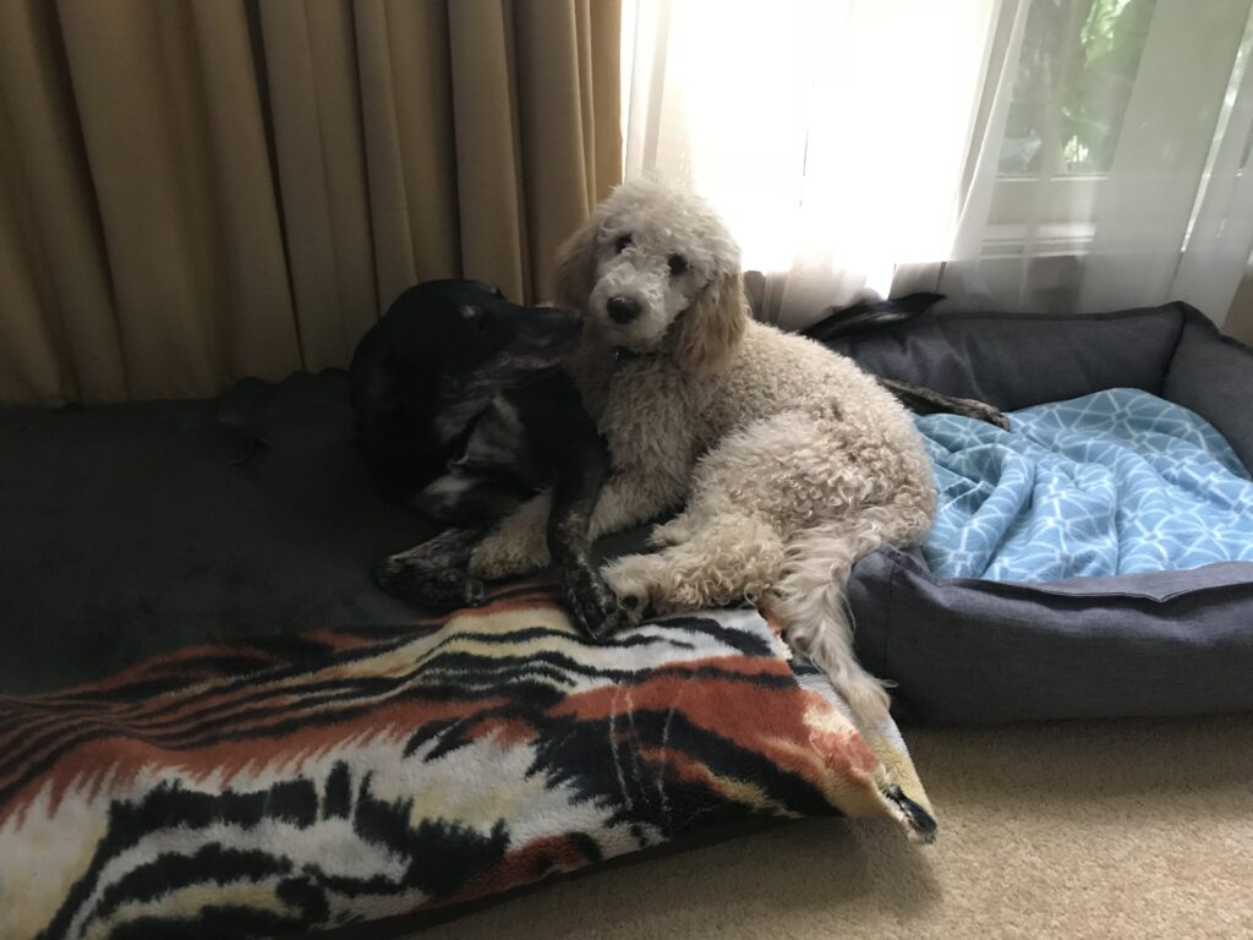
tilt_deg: -32.1
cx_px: 626
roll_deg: -2.6
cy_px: 470
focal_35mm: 28
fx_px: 1014
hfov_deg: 63.4
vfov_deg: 49.7
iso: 100
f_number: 1.8
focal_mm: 3.99
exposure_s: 1/6
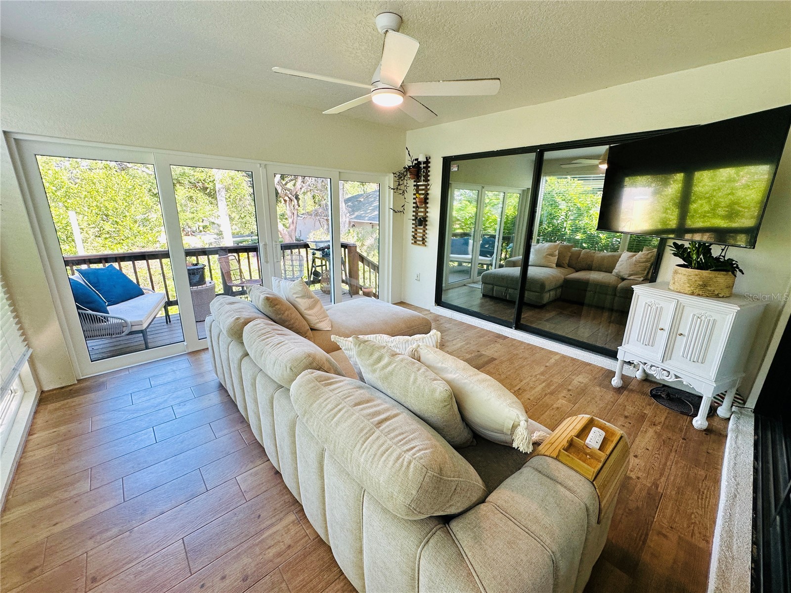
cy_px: 296
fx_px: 320
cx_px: 396
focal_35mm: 14
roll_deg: -2.4
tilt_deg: -15.8
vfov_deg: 85.7
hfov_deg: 102.1
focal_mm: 2.22
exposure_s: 1/121
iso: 125
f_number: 2.2
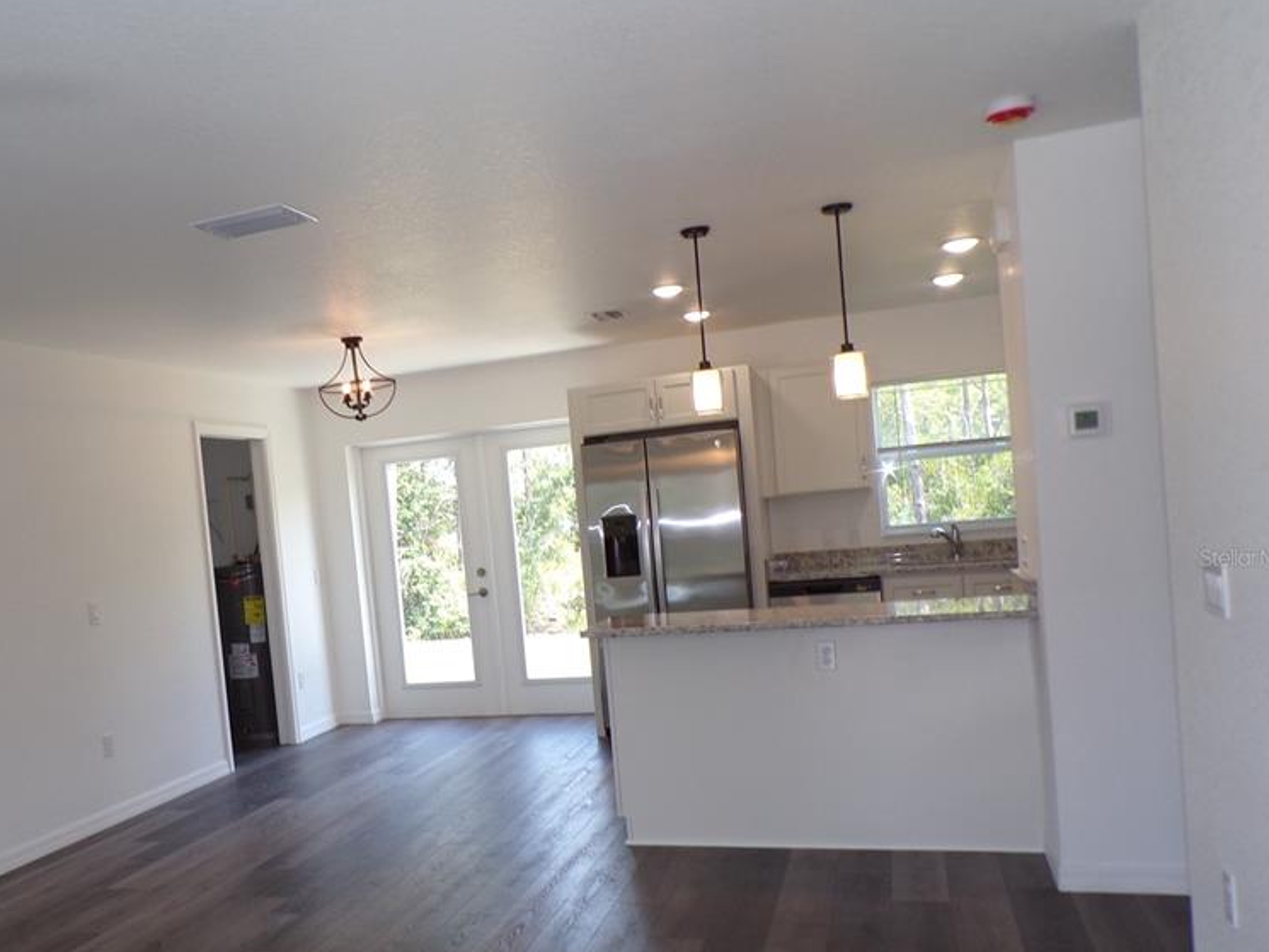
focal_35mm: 33
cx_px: 431
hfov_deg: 54.3
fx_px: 1210
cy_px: 557
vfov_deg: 42.8
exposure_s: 1/38
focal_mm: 4.3
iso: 80
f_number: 4.3
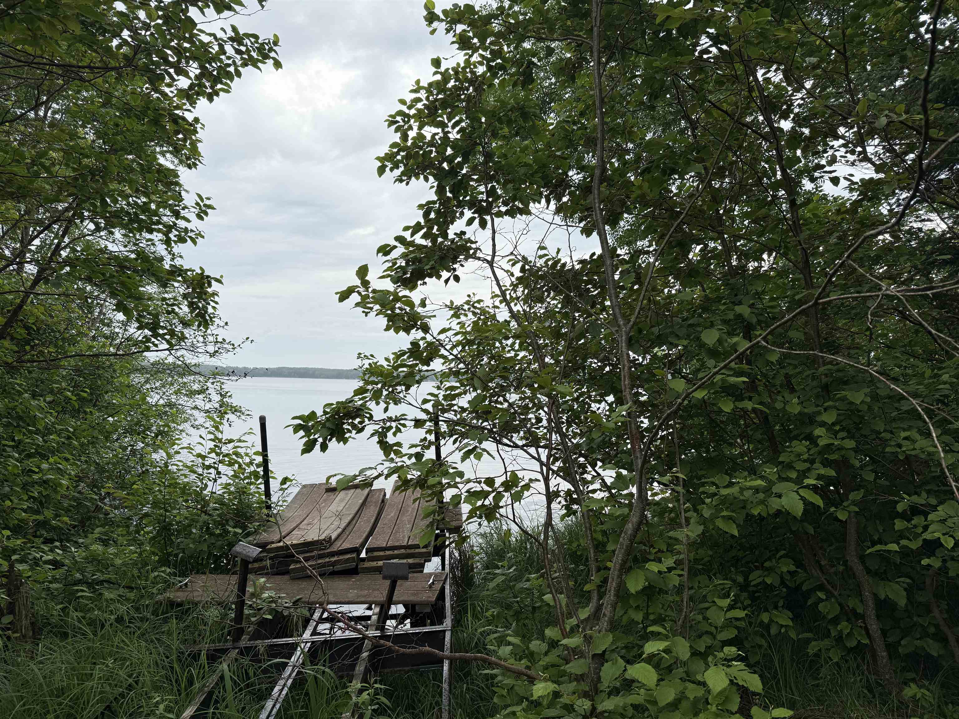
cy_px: 360
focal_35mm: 24
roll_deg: -1.8
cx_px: 480
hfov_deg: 71.6
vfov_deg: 56.8
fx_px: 665
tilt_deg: +1.9
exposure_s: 1/1553
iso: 80
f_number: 1.78
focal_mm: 6.76
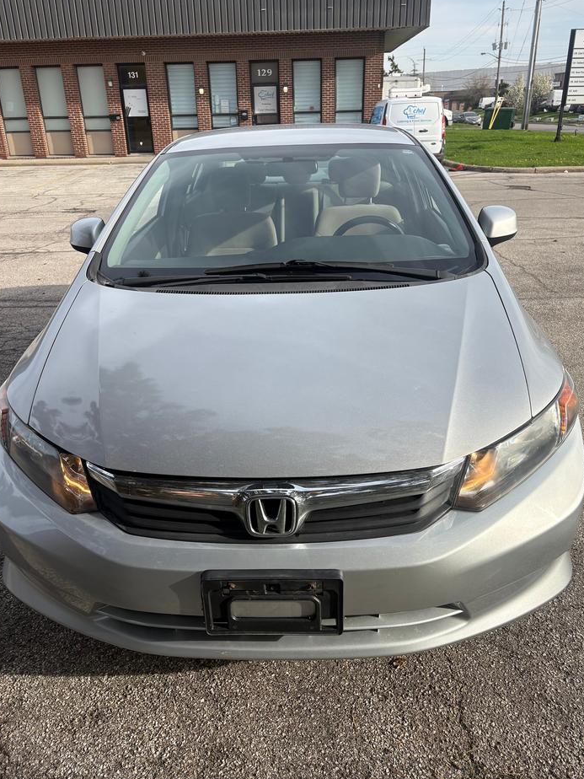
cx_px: 292
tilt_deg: -23.2
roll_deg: +2.1
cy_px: 386
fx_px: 607
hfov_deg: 51.4
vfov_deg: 65.3
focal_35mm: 27
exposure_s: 1/2141
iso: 64
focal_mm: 5.96
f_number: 1.6
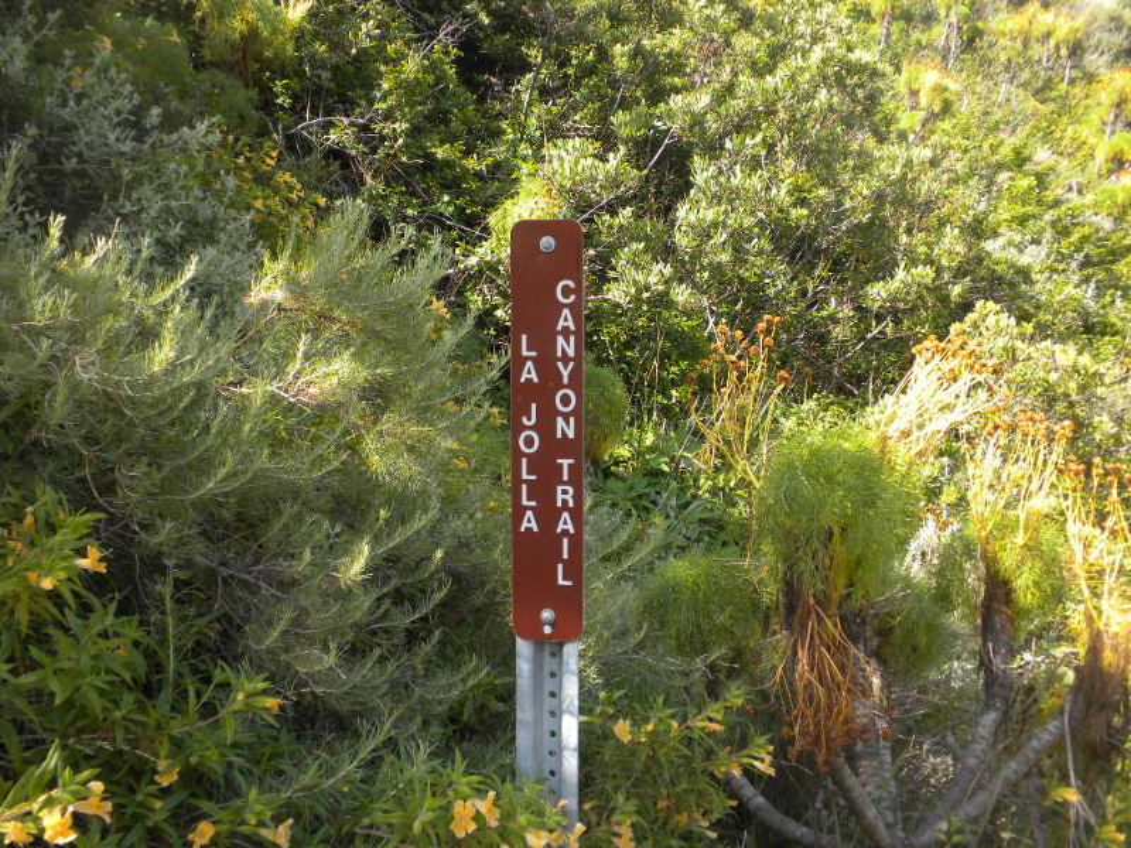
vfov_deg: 38.7
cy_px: 424
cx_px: 566
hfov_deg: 50.1
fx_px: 1209
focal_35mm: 37
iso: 64
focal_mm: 6.6
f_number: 3.5
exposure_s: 1/123
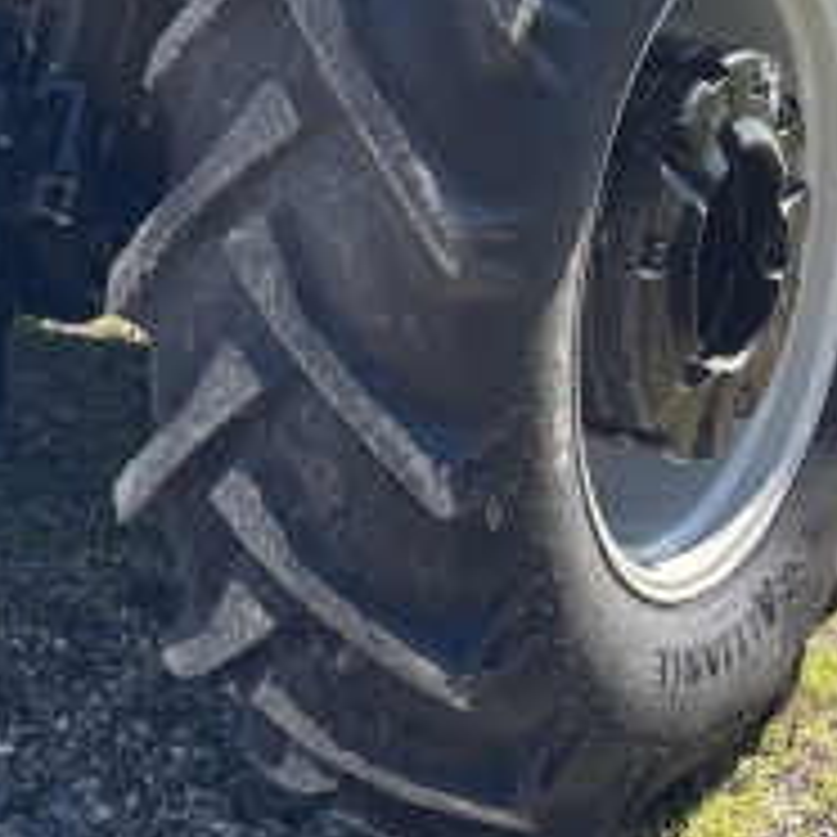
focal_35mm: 99
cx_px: 338
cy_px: -279
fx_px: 2708
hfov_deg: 17.6
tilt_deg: -4.8
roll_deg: -3.9
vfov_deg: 16.5
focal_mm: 5.96
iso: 50
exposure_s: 1/1362
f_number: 1.6
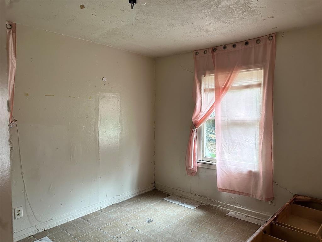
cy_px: 121
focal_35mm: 24
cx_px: 161
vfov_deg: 56.8
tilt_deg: -6.1
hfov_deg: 71.6
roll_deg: -0.2
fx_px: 223
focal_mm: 6.86
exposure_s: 1/66
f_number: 1.78
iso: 250
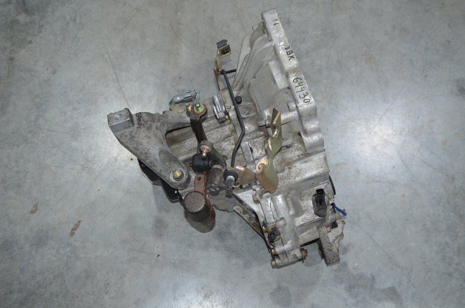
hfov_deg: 53.2
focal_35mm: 36
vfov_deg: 36.7
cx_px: 232
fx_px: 464
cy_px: 154
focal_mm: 24
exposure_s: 1/60
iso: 640
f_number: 4
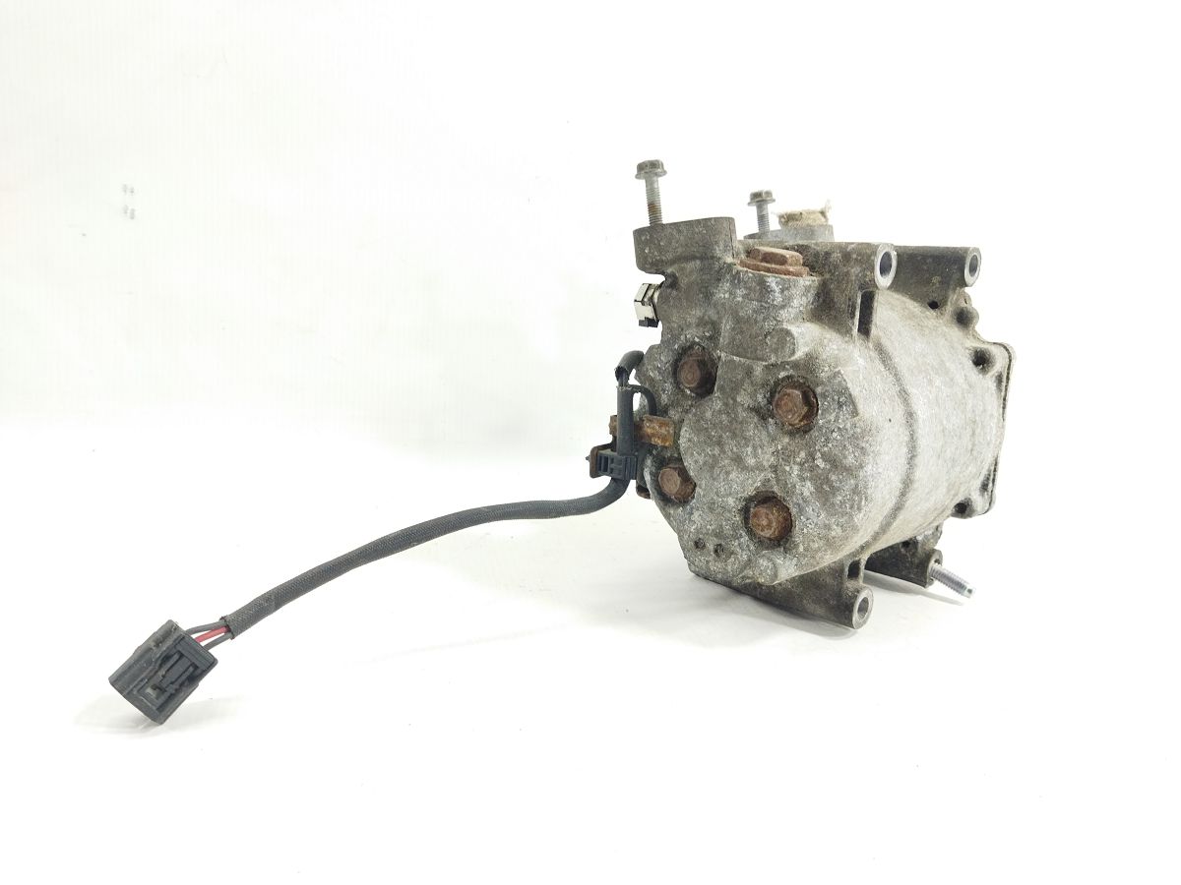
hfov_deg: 65.3
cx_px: 590
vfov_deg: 51.4
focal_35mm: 27
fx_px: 921
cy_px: 442
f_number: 1.79
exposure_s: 1/100
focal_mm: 4.71
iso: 189
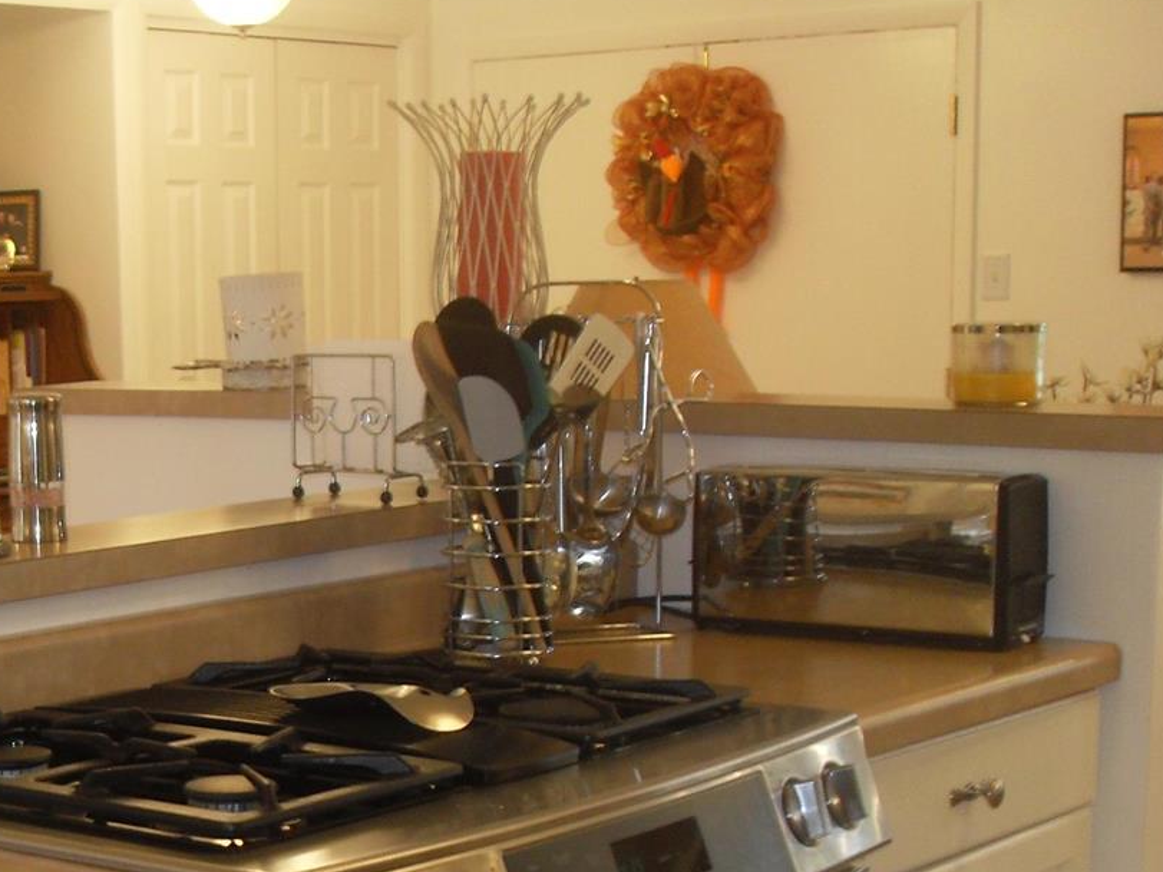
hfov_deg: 26.0
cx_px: 163
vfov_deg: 19.7
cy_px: 839
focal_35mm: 73
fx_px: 2452
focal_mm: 6.3
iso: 100
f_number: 2.8
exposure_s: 1/10
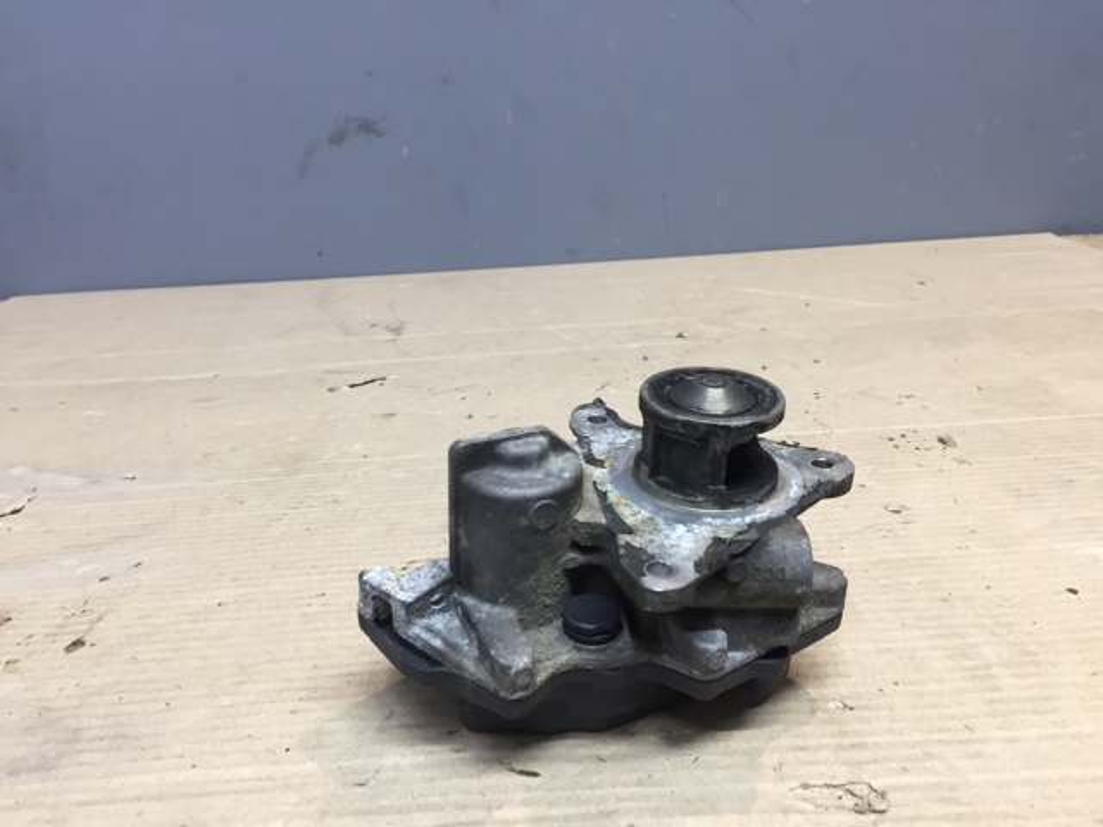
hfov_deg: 61.7
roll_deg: +2.2
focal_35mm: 29
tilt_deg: -22.0
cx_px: 552
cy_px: 414
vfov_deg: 48.2
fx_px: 924
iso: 100
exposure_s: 1/33
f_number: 2.2
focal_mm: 4.15
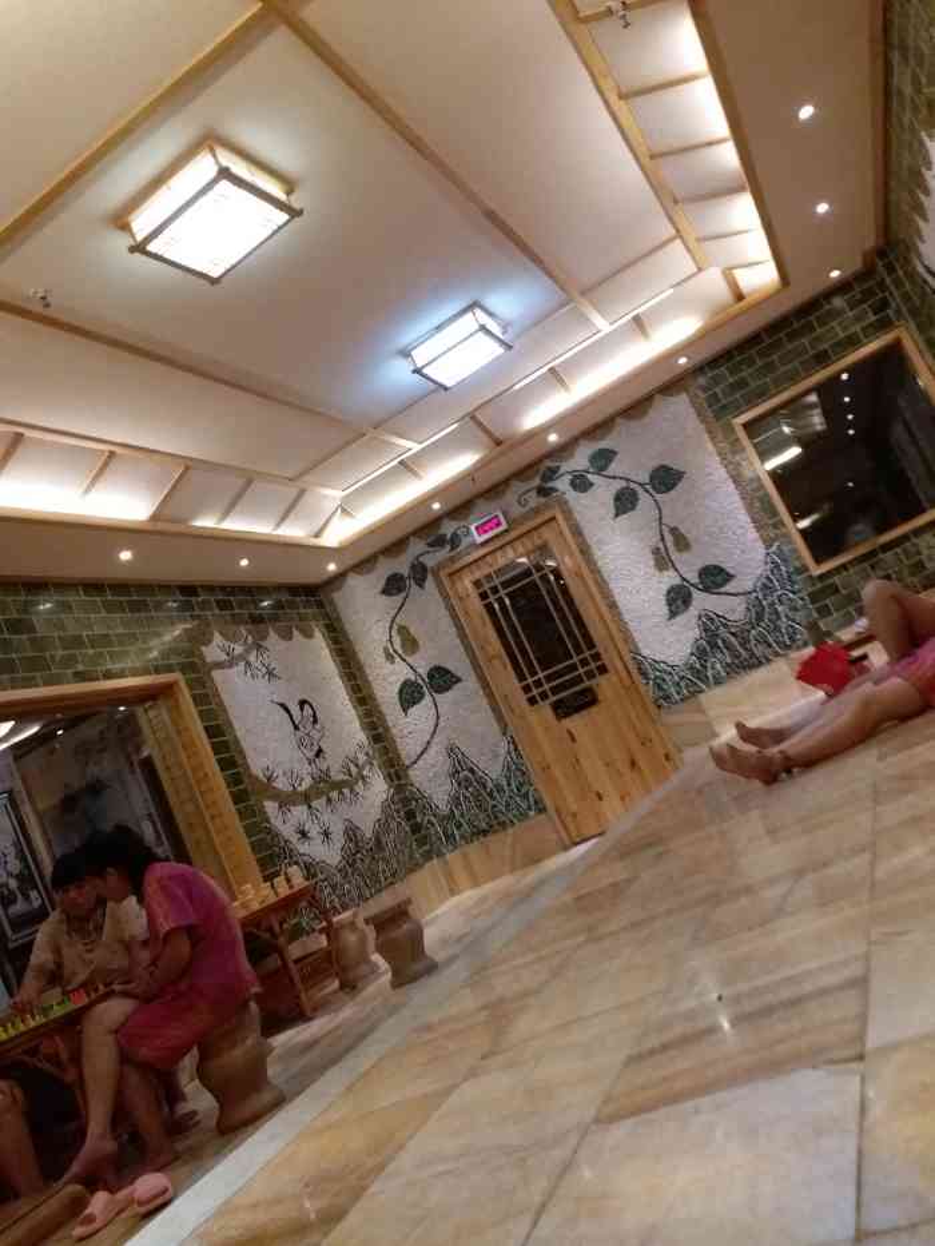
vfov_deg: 65.3
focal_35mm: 27
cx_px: 468
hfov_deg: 51.4
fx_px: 972
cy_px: 623
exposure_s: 1/25
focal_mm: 3.6
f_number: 1.9
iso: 200
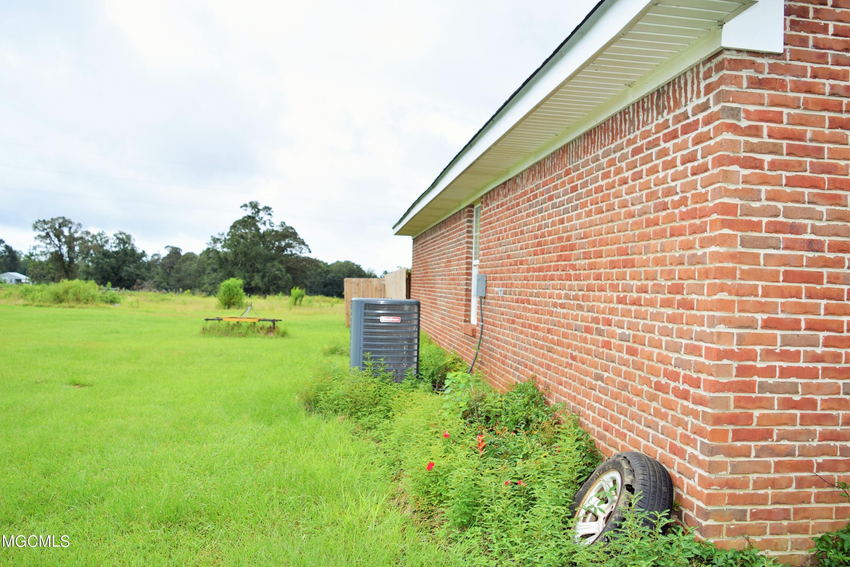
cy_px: 284
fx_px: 637
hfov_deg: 67.4
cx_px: 425
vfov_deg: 47.9
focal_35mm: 27
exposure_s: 1/200
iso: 100
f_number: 3.5
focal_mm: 18
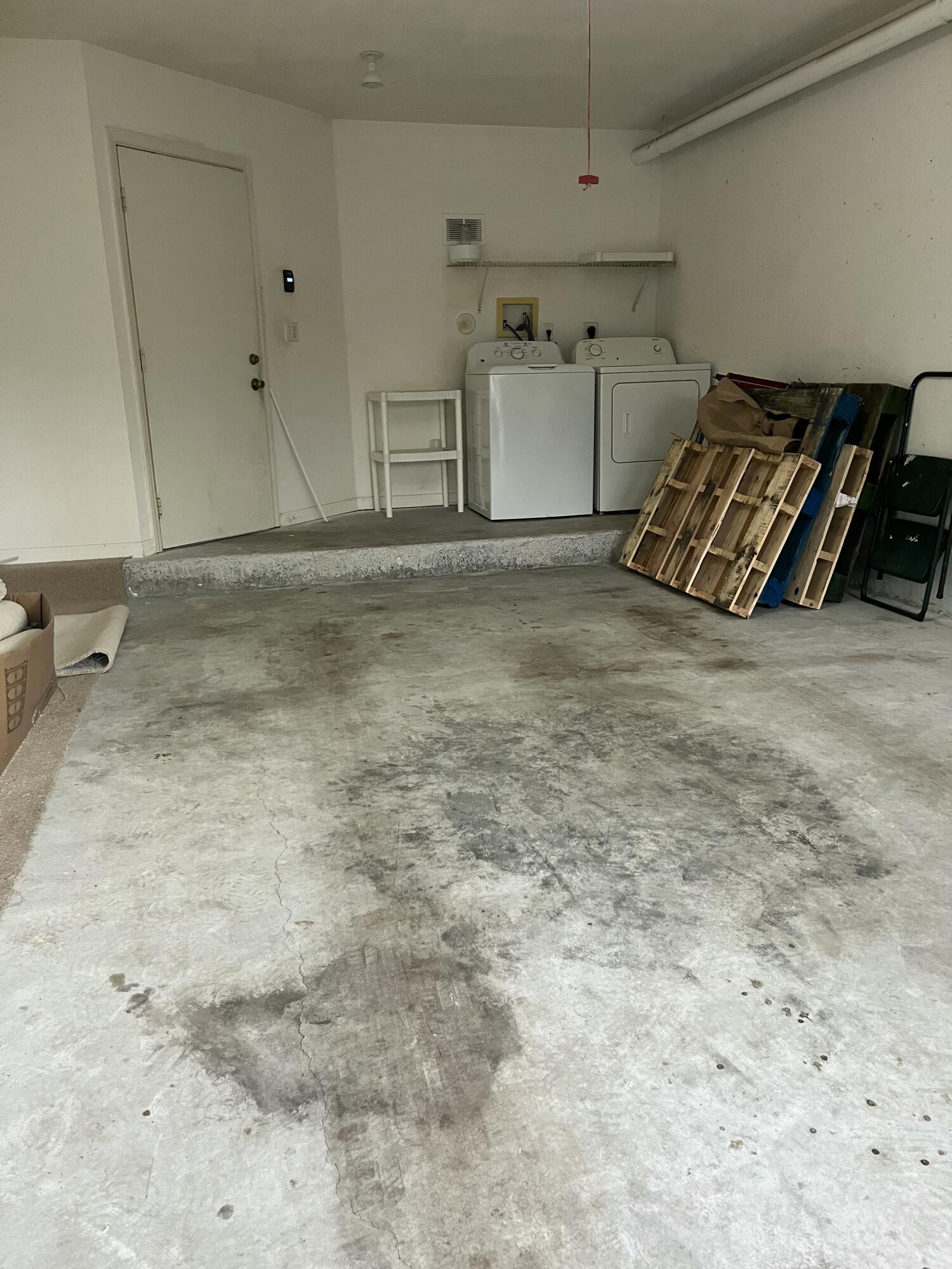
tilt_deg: -15.7
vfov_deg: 67.3
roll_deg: +2.0
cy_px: 634
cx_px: 476
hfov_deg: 53.1
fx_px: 953
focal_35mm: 26
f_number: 1.6
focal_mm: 5.1
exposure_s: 1/60
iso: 250
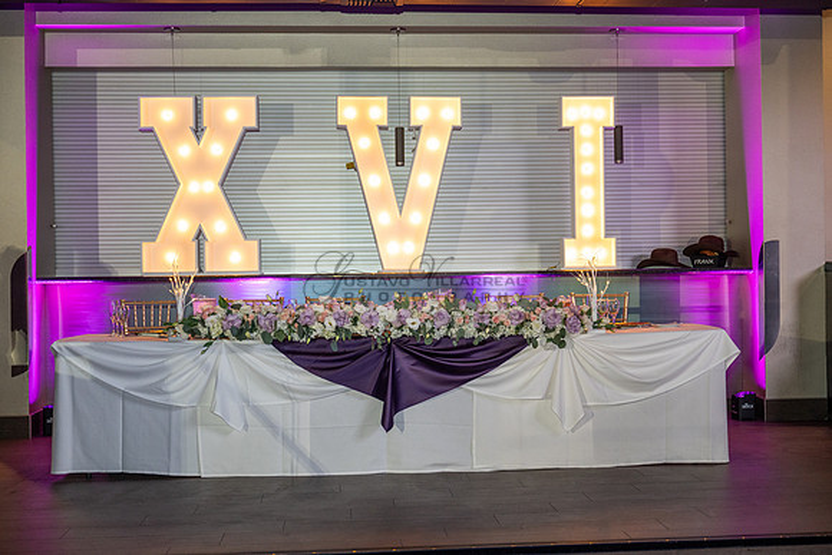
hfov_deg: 42.7
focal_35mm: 46
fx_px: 1063
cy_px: 278
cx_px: 416
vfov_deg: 29.3
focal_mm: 46
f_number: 2.8
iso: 1000
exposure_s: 1/125
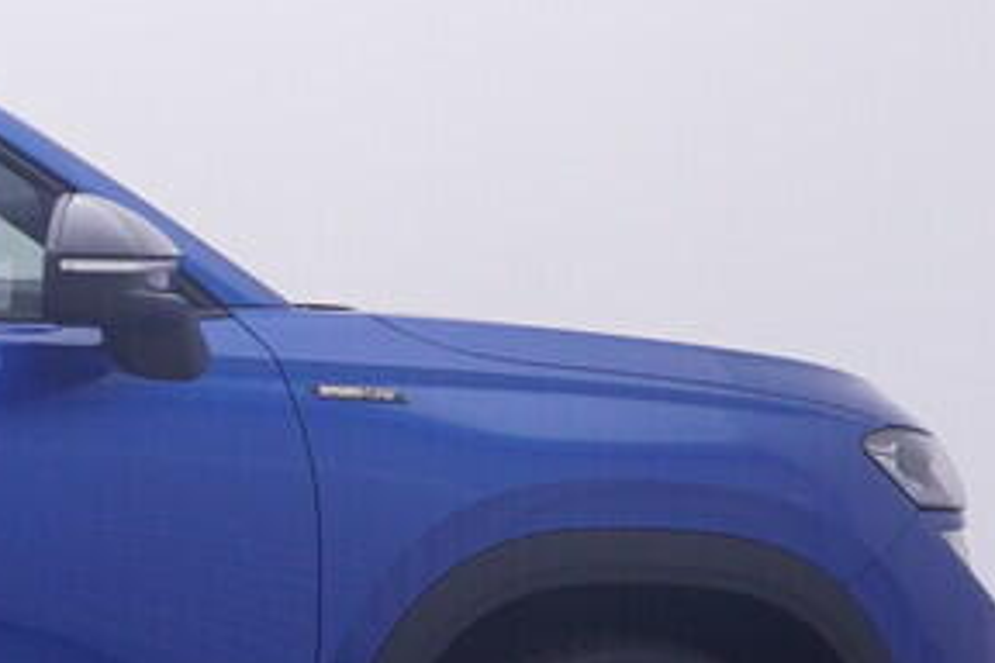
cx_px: -601
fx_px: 3109
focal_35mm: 112
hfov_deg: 16.2
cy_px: 432
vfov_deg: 12.2
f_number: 5
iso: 200
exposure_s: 1/80
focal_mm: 15
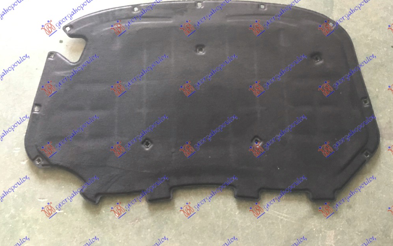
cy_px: 100
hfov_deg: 61.2
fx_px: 332
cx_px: 197
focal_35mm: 31
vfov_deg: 40.4
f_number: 2.2
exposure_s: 1/8
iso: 125
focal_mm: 4.15
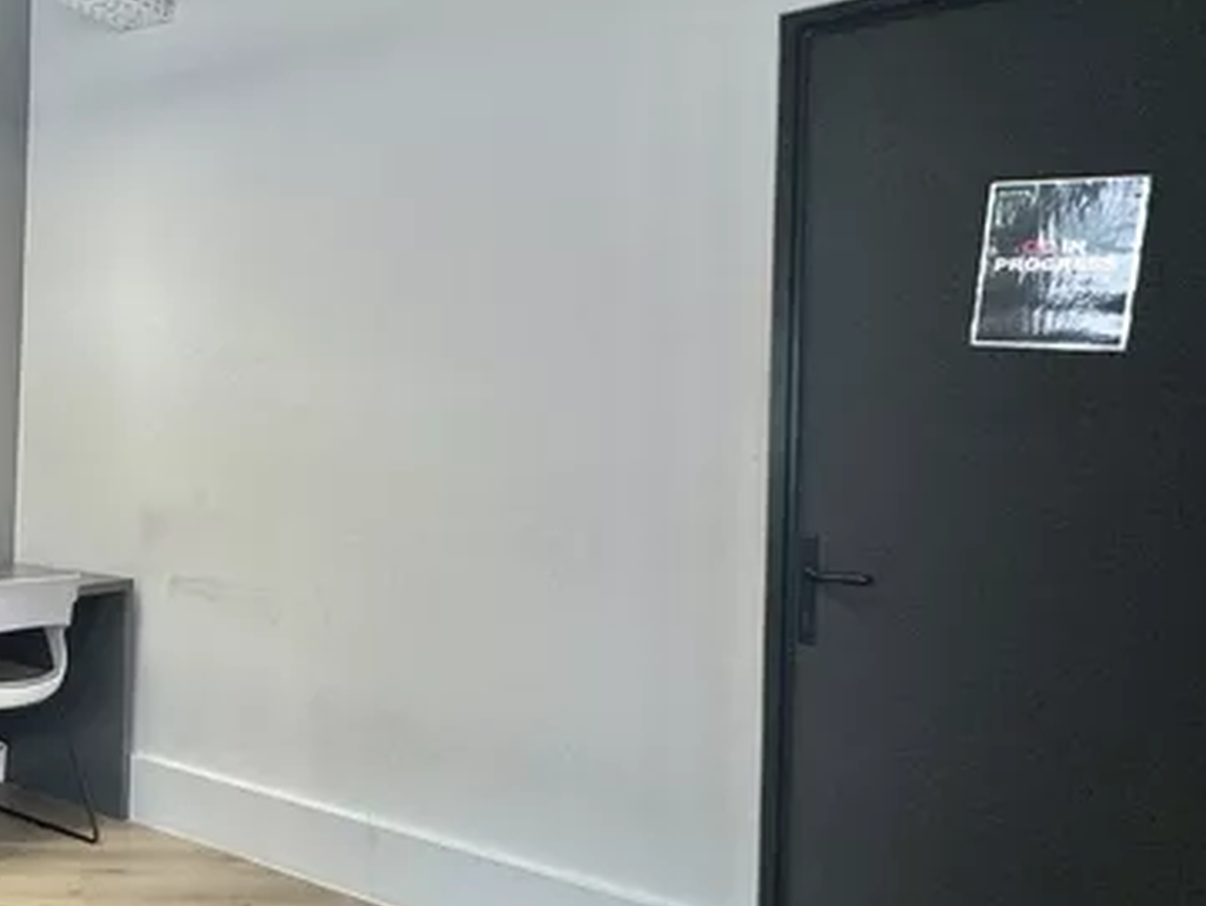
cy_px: 451
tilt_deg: +0.7
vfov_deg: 45.5
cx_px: 120
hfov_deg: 51.5
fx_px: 1080
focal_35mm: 31
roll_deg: -2.2
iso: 125
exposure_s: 1/100
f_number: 2.2
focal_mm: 2.22
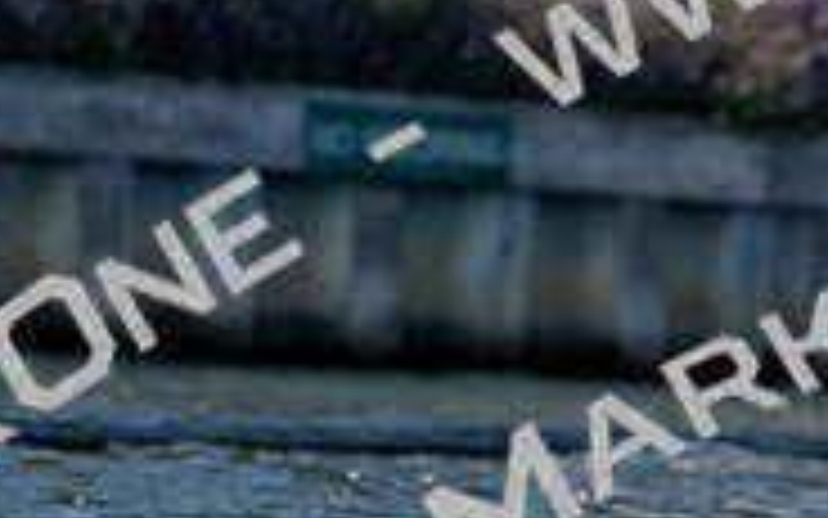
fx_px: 33510
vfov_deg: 0.9
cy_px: 119
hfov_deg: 1.4
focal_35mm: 1485
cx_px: 1053
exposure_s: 1/1600
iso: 250
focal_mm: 463
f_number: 6.3
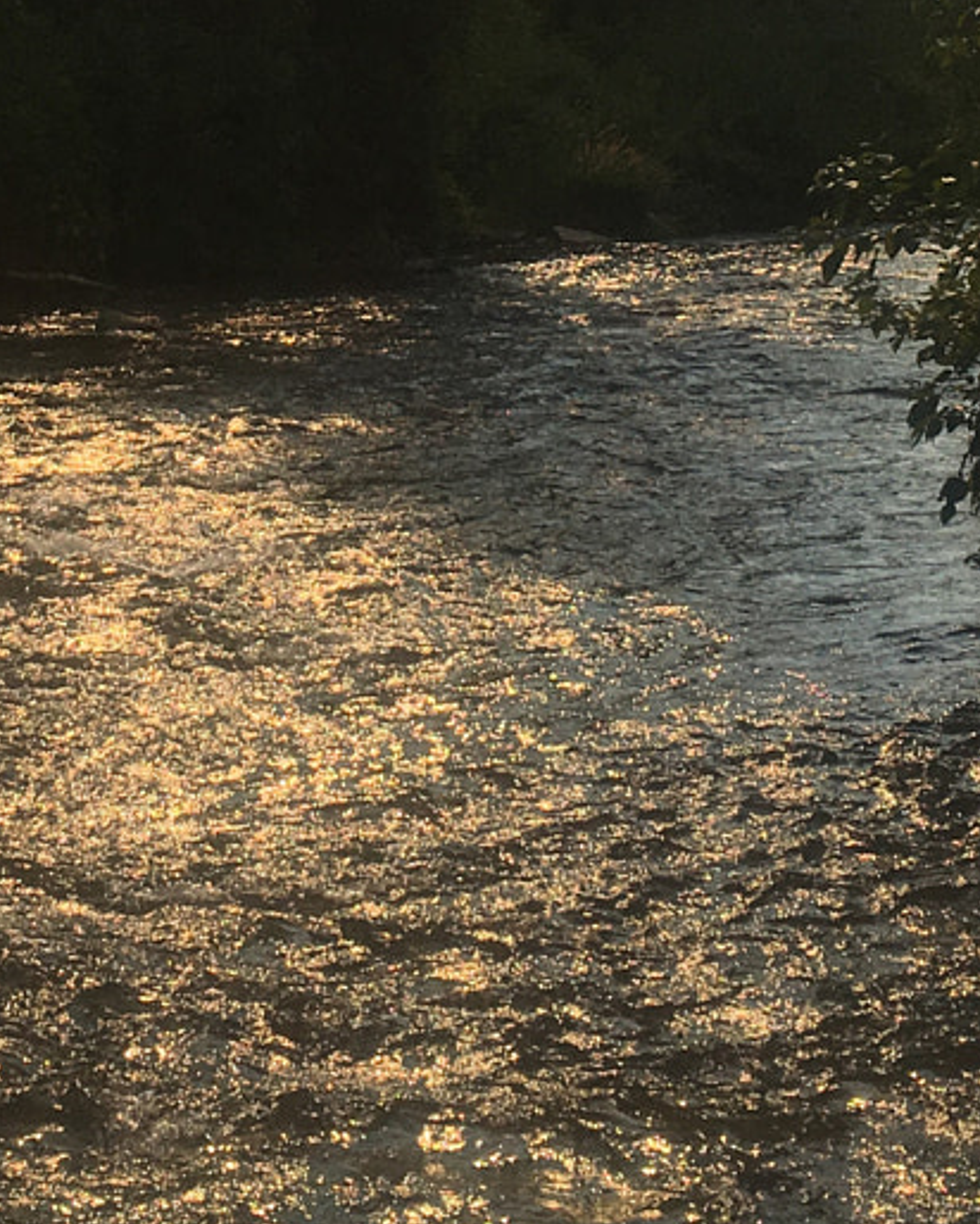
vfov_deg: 21.1
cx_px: 274
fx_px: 3190
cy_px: 36
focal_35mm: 88
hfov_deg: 17.4
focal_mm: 4.15
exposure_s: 1/4525
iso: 25
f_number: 2.2
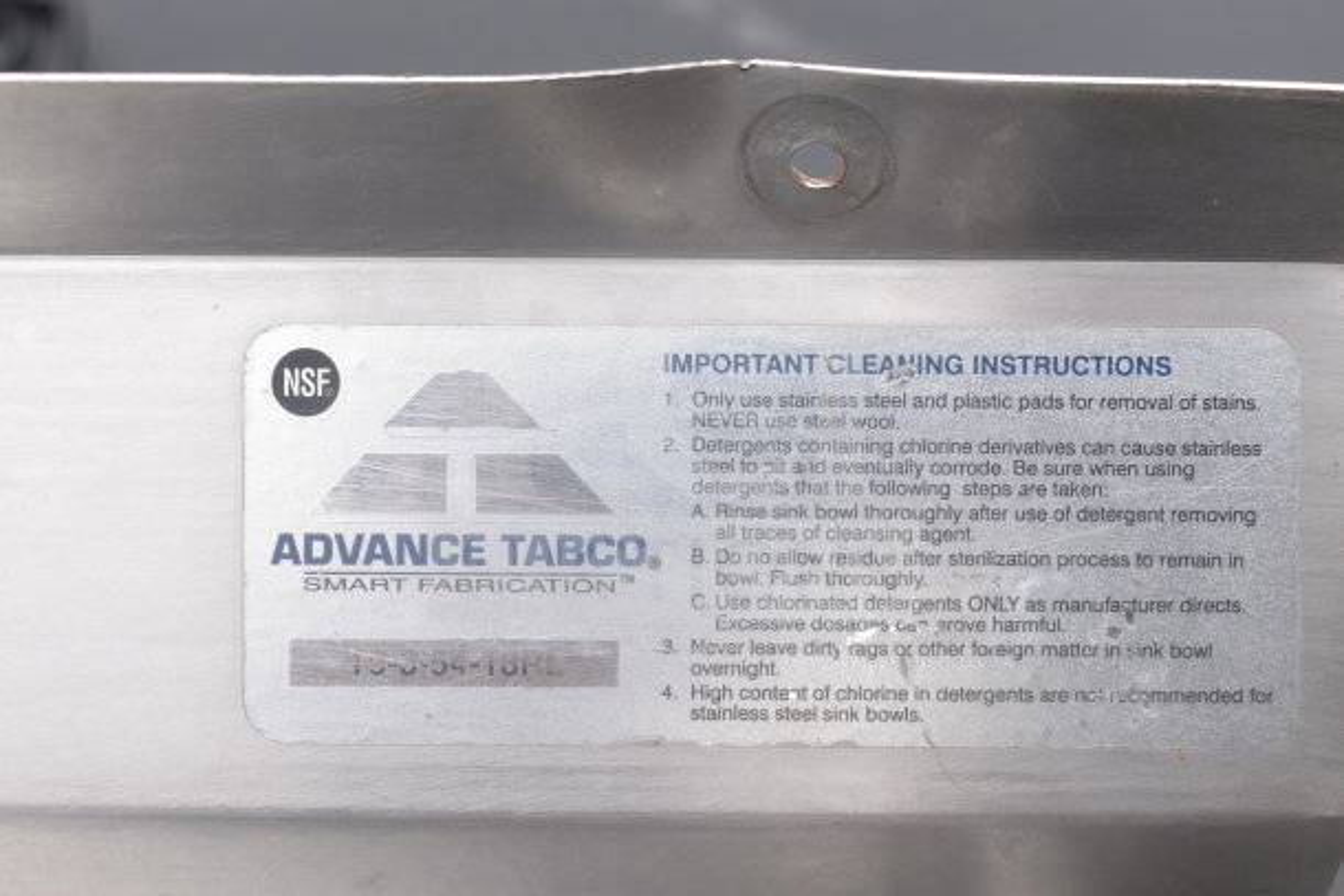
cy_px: 448
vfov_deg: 23.8
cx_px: 672
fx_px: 2128
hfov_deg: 35.0
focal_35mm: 57
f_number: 6.3
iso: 200
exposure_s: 1/160
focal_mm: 38
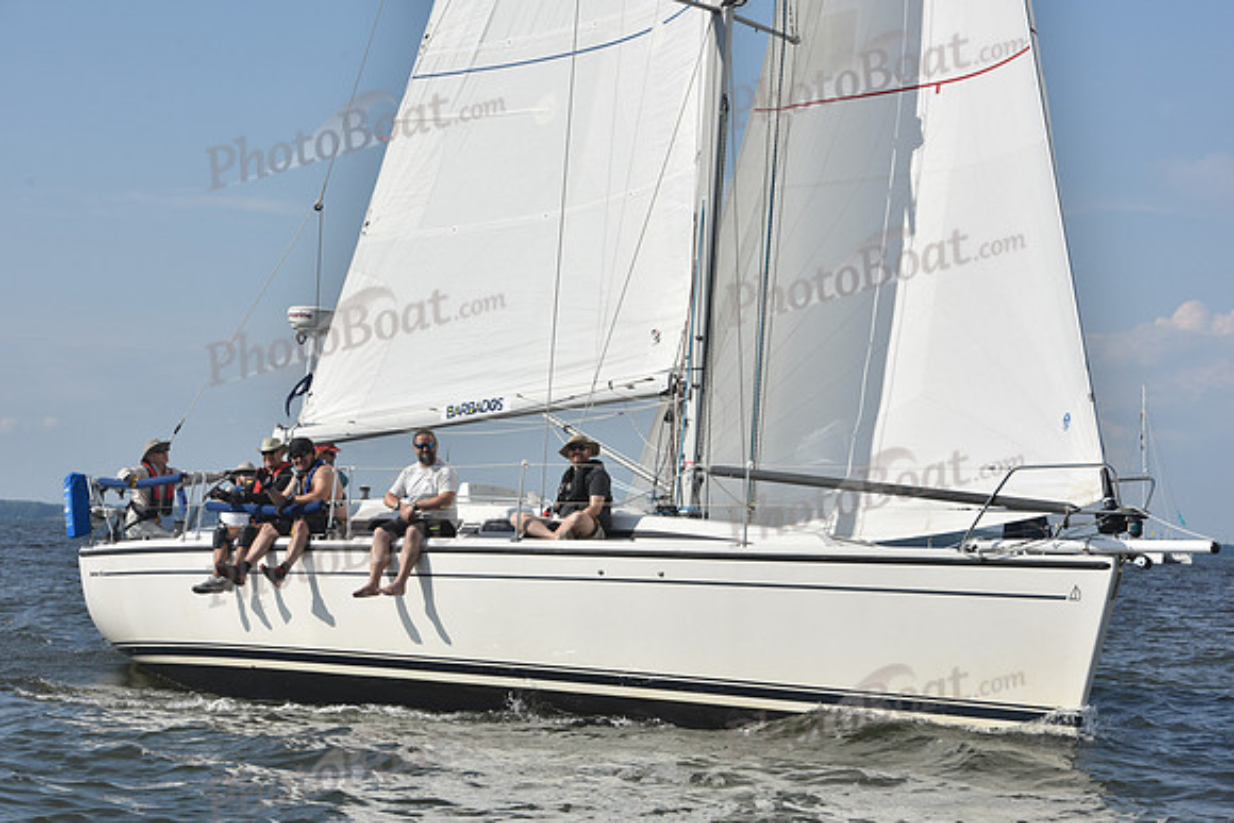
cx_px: 617
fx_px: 3257
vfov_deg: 14.4
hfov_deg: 21.5
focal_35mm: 95
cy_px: 412
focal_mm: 95
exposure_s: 1/1000
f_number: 10
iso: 250
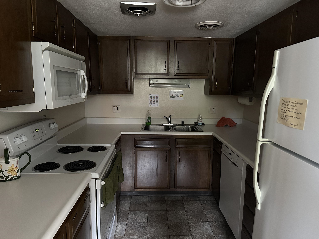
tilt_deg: -8.0
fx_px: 221
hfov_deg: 71.6
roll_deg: -0.2
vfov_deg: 56.8
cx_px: 160
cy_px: 120
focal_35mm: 24
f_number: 1.78
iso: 1000
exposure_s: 1/32
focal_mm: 6.86
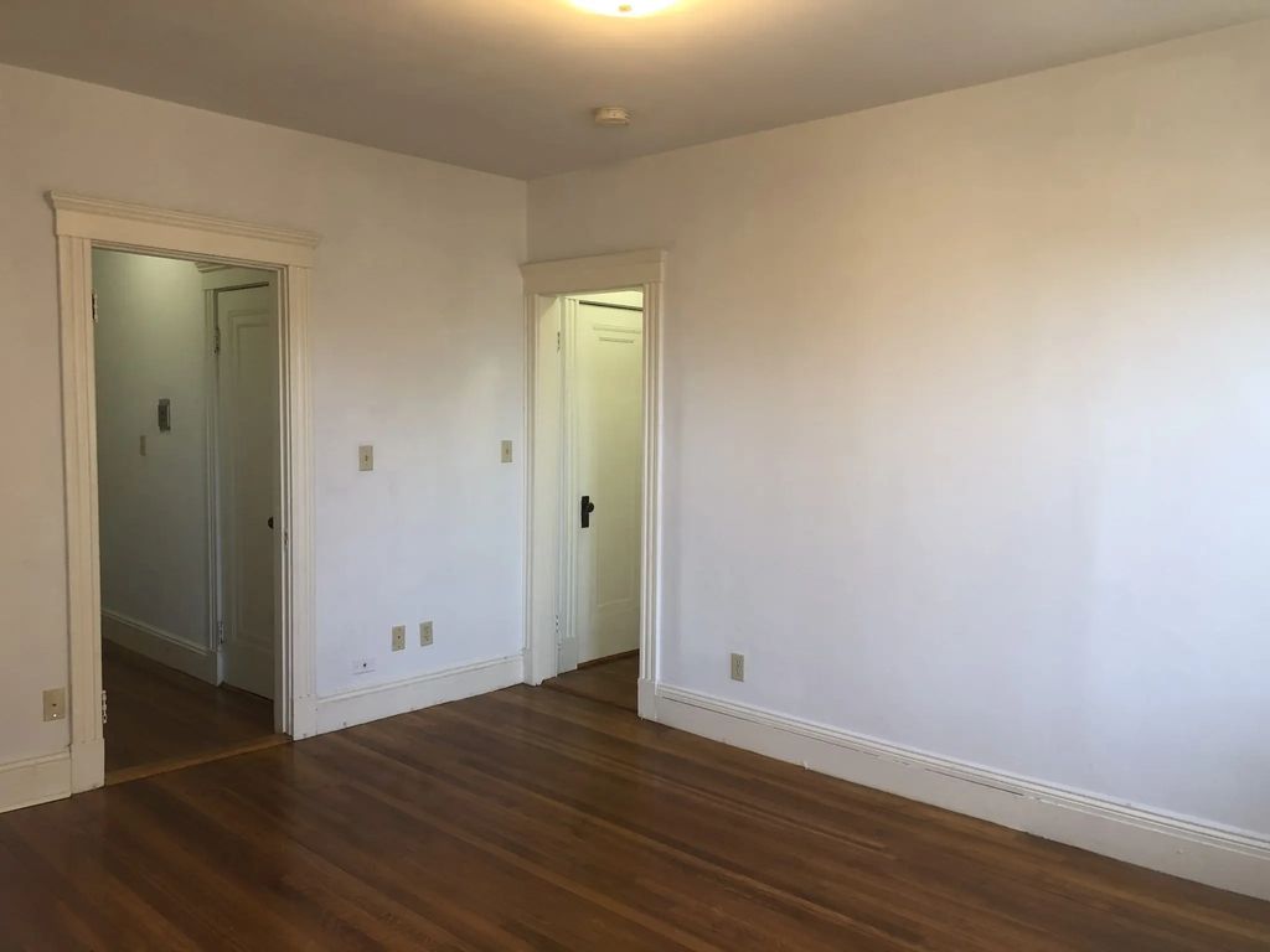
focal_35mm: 28
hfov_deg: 63.4
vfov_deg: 49.7
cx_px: 635
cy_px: 476
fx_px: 1027
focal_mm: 3.99
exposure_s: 1/30
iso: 32
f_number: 1.8
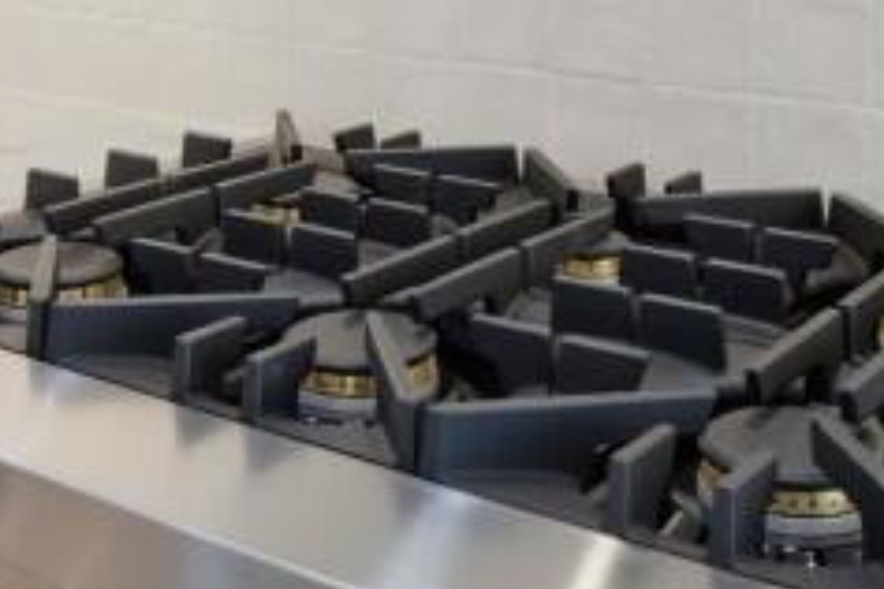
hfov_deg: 31.9
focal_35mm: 63
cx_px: 435
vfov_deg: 19.7
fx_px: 1547
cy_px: -190
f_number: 7.1
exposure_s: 1/13
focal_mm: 13
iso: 800
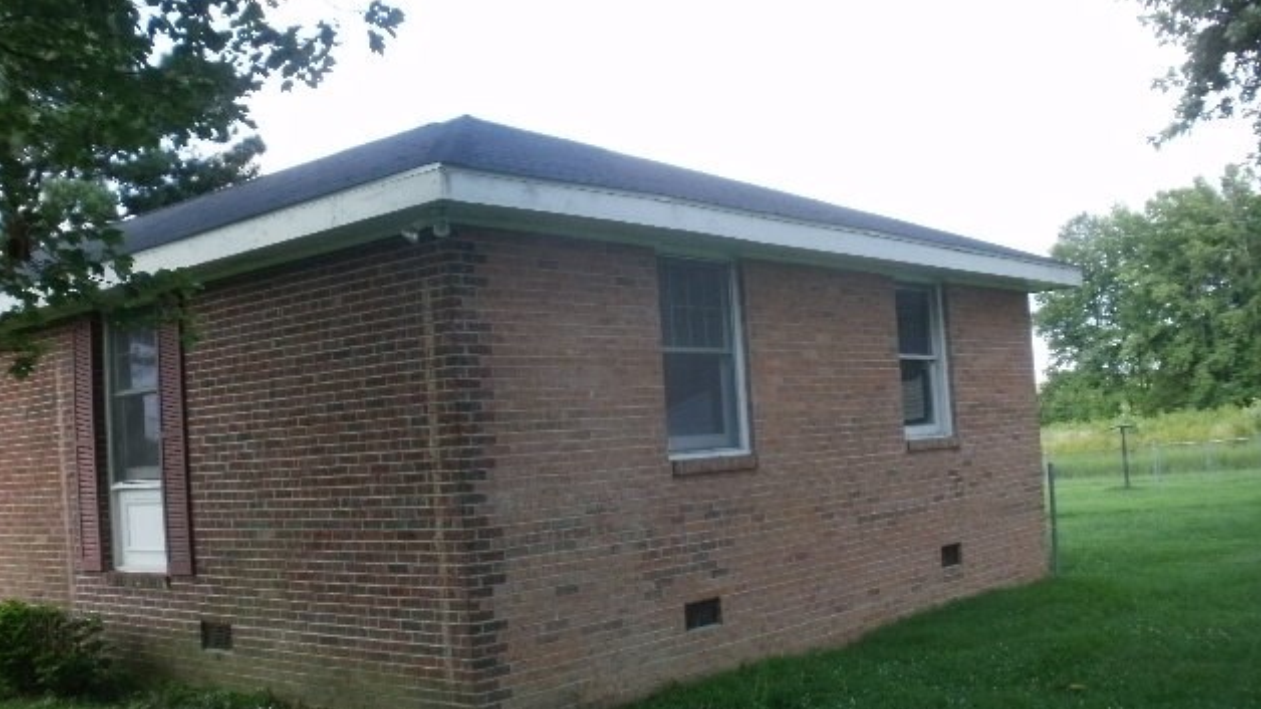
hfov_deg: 50.5
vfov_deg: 29.7
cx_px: 622
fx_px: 1337
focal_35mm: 40
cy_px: 370
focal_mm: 6.3
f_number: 3.5
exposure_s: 1/250
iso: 125
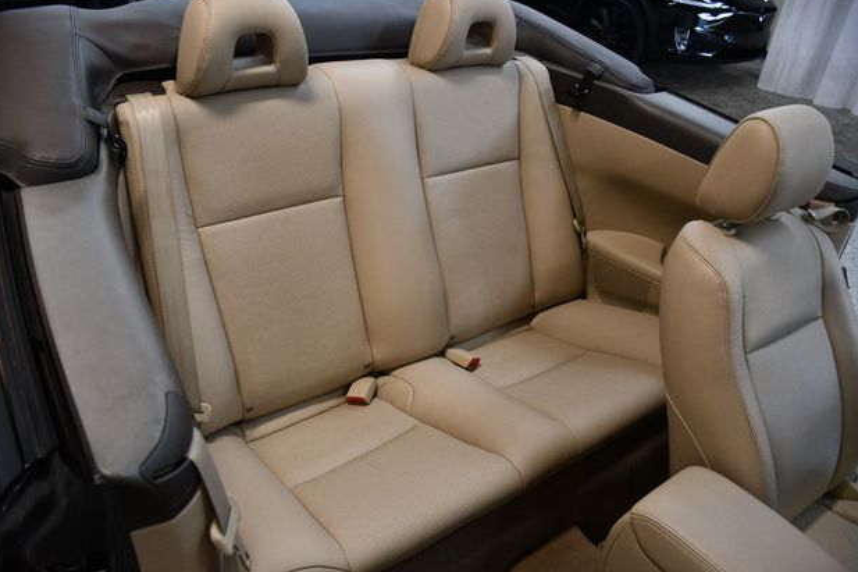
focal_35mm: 28
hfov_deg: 65.5
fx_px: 667
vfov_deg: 46.4
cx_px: 414
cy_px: 289
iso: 1000
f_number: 3.5
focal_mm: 18
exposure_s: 1/125
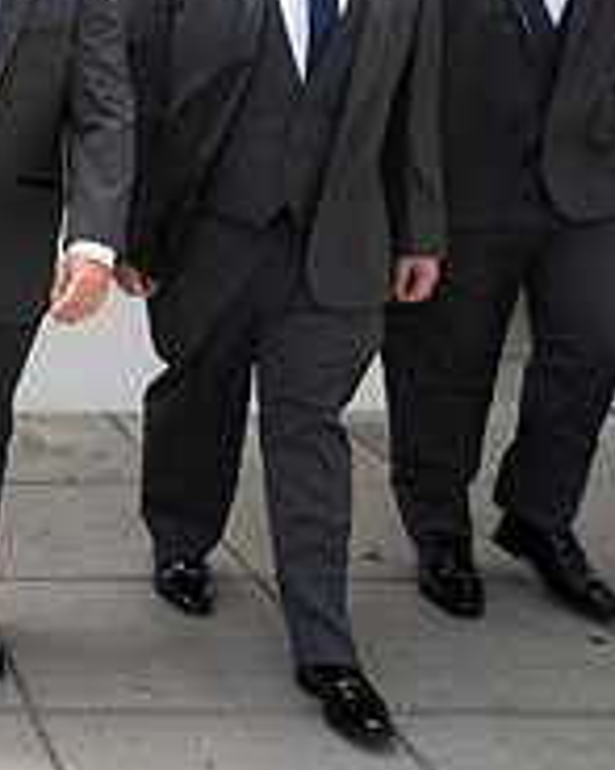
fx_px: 1617
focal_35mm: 71
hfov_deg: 17.9
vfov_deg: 26.4
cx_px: -443
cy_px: 172
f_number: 2.8
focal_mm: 24
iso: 50
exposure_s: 1/250
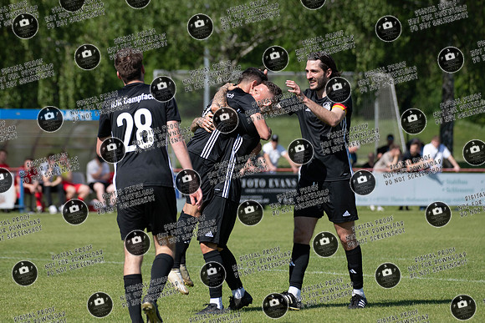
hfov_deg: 7.8
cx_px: 225
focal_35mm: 264
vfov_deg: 5.2
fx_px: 3556
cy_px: 154
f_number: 5.6
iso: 400
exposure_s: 1/1600
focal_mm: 240
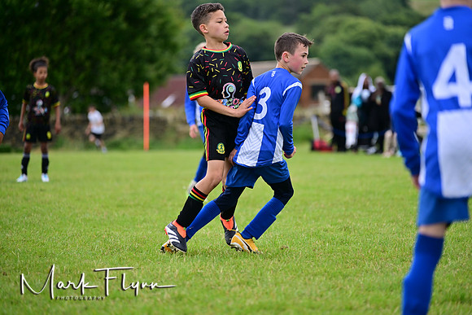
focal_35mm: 150
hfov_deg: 13.7
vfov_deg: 9.2
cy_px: 158
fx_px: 1967
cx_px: 236
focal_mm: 150
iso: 400
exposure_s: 1/2000
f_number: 2.8
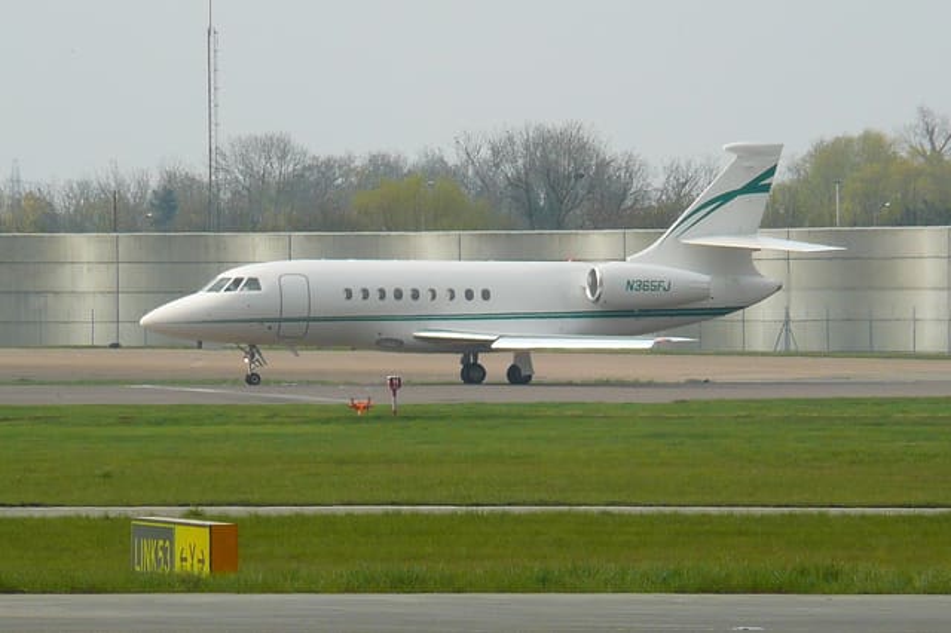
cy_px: 316
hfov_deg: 7.4
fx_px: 7393
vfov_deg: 4.9
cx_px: 476
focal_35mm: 280
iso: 100
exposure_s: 1/320
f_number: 4.9
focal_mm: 46
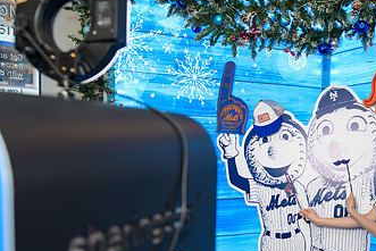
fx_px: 439
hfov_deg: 45.9
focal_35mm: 42
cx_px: 237
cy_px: 175
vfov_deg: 31.6
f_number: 3.2
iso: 400
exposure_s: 1/125
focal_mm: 24
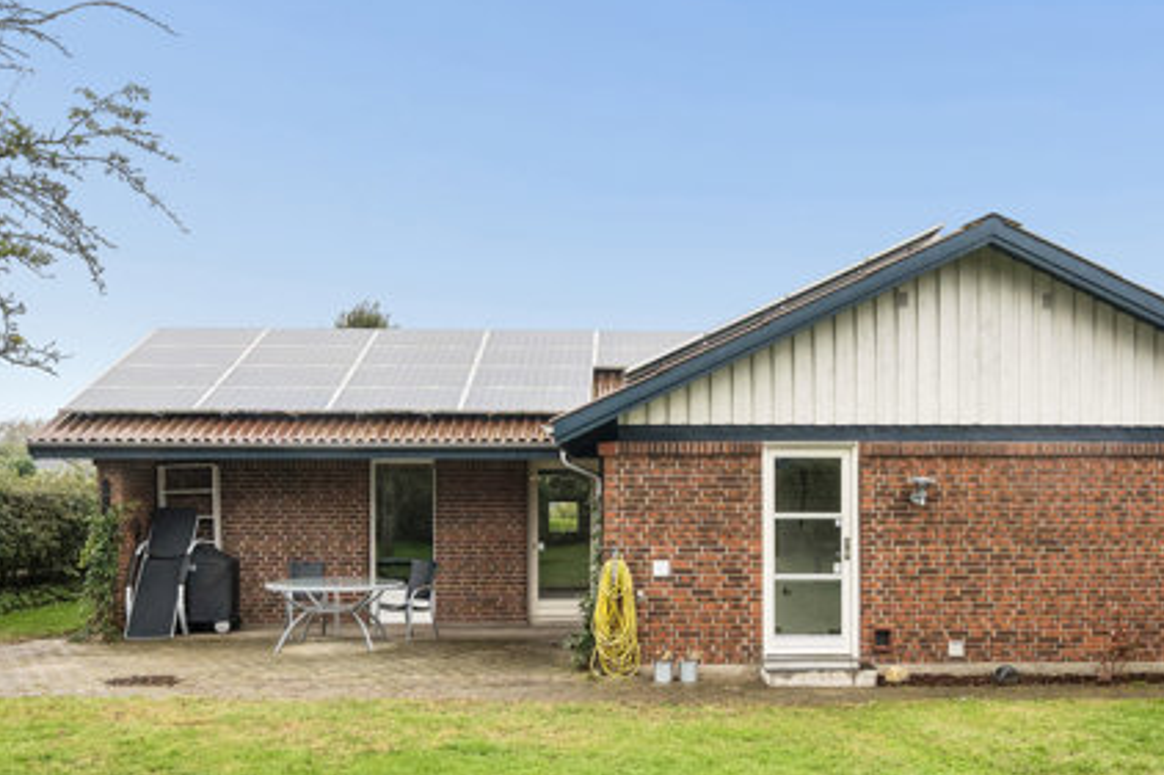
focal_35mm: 36
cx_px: 681
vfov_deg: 36.7
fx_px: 1163
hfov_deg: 52.9
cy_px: 476
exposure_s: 1/160
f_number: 9
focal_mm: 19
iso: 640
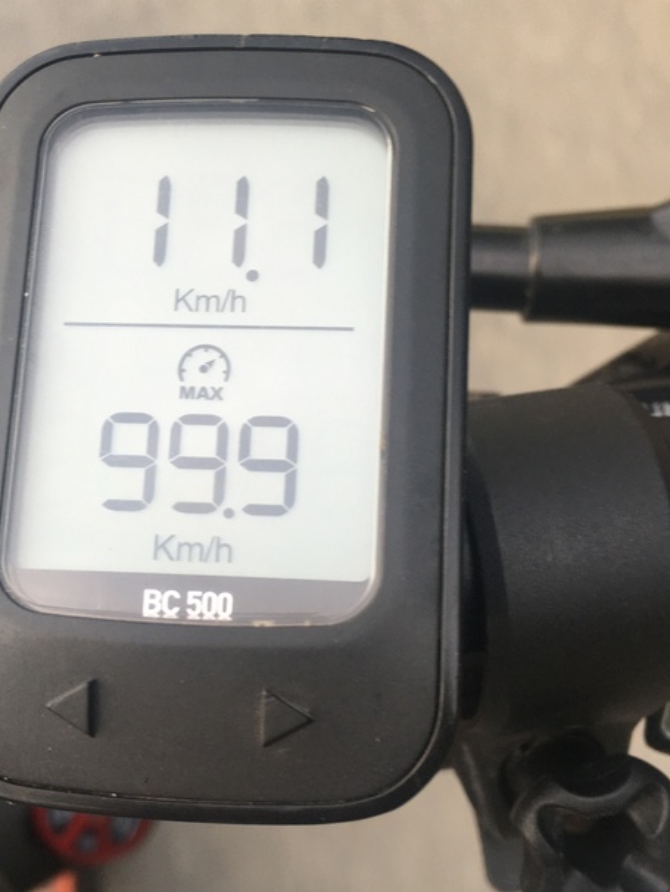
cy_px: 452
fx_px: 1135
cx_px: 287
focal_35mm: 44
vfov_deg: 42.9
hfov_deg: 32.8
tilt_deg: -65.4
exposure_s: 1/100
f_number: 2.2
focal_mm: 4.15
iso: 40
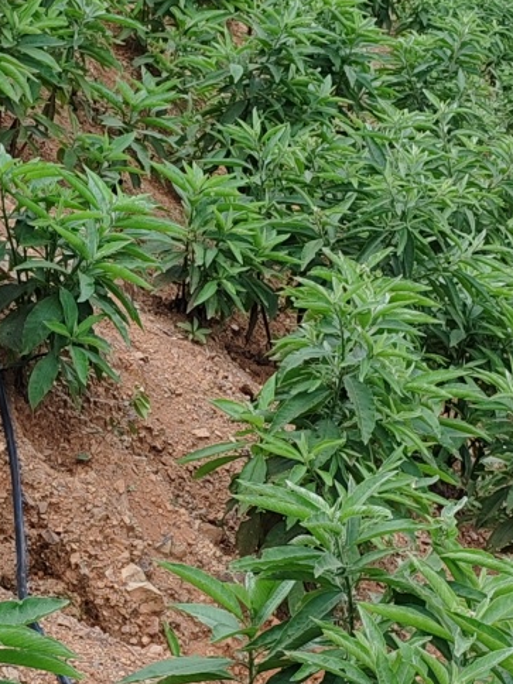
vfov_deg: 18.2
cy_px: 426
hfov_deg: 13.7
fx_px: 2134
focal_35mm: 108
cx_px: 168
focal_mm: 6.12
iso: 50
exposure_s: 1/220
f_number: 1.9
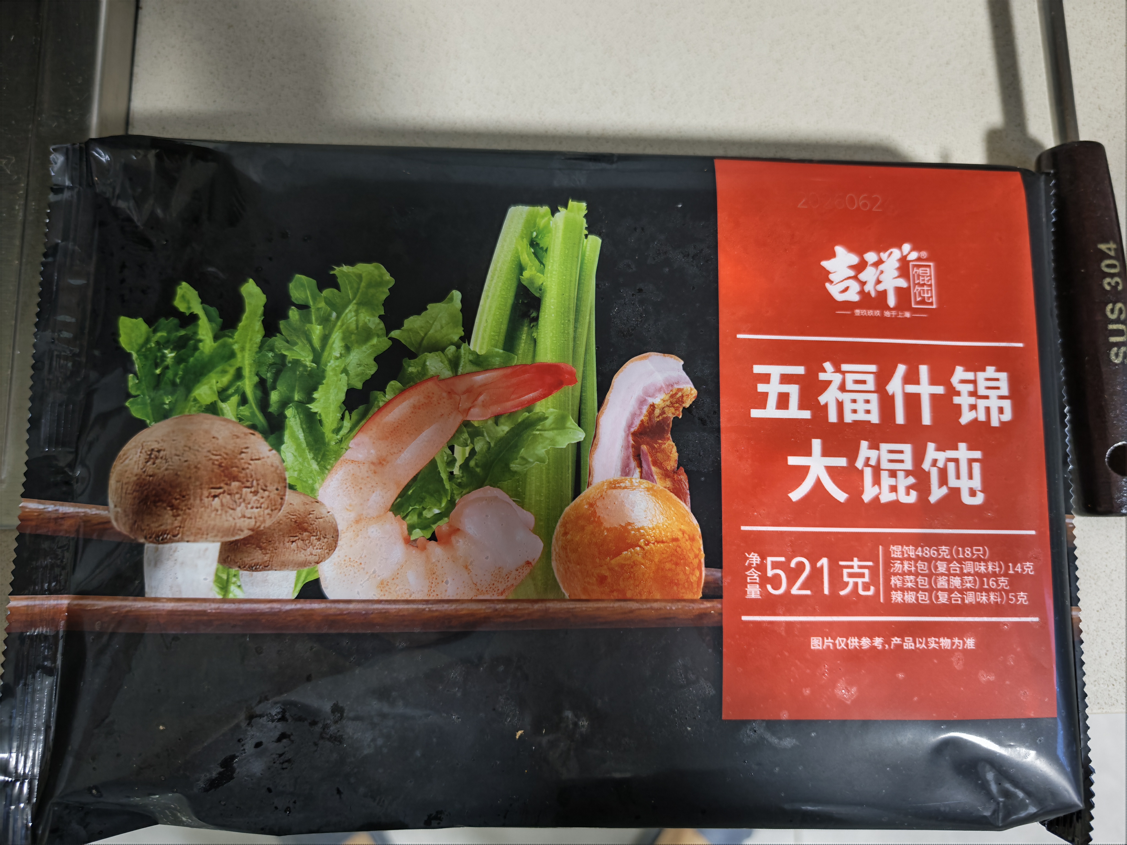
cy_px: 422
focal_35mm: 23
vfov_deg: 58.9
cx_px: 564
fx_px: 749
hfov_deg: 73.9
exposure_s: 1/25
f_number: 1.6
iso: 640
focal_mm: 6.55
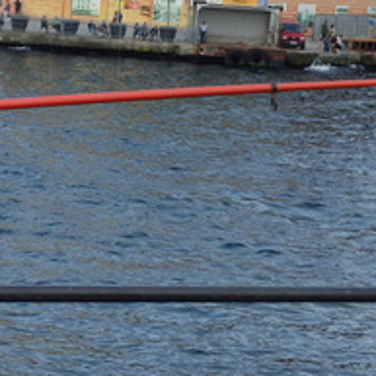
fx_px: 2052
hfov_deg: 10.3
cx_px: -62
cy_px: 48
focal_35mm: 167
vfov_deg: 10.4
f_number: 5.7
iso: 125
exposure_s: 1/160
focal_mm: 13.1
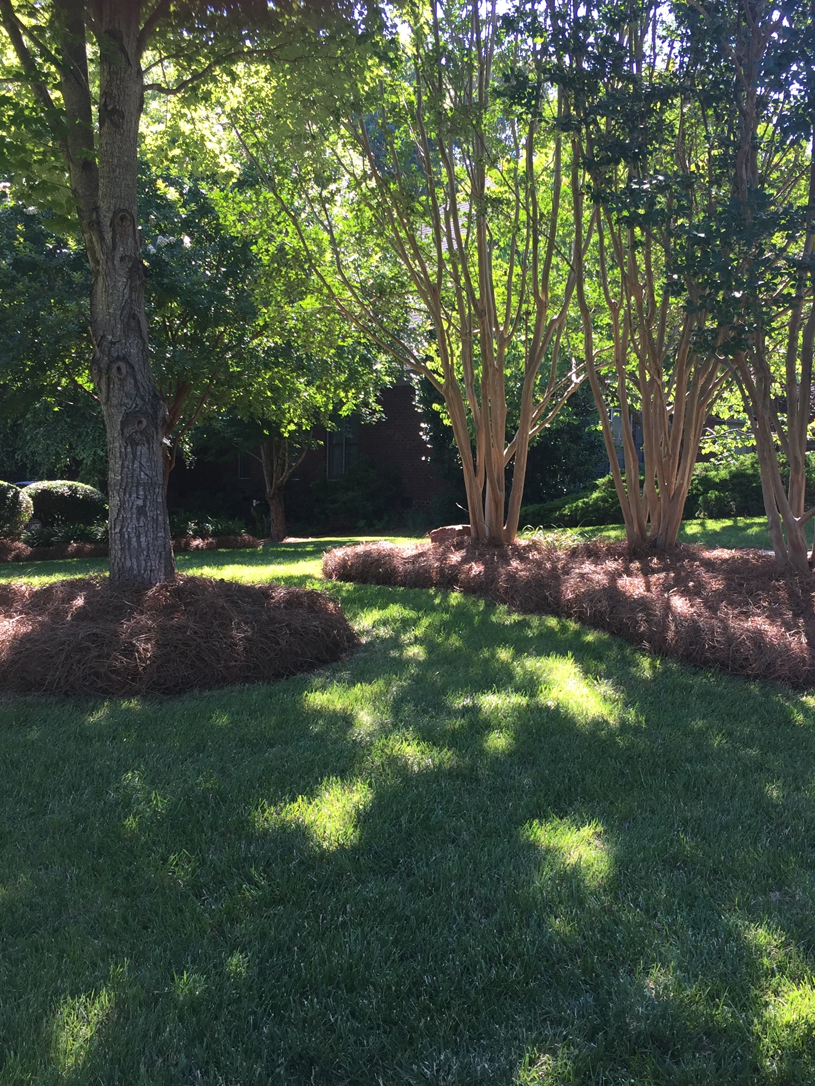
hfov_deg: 36.7
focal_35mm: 39
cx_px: 491
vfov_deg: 47.9
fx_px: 1224
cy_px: 541
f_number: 2.2
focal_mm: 4.15
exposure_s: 1/158
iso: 32
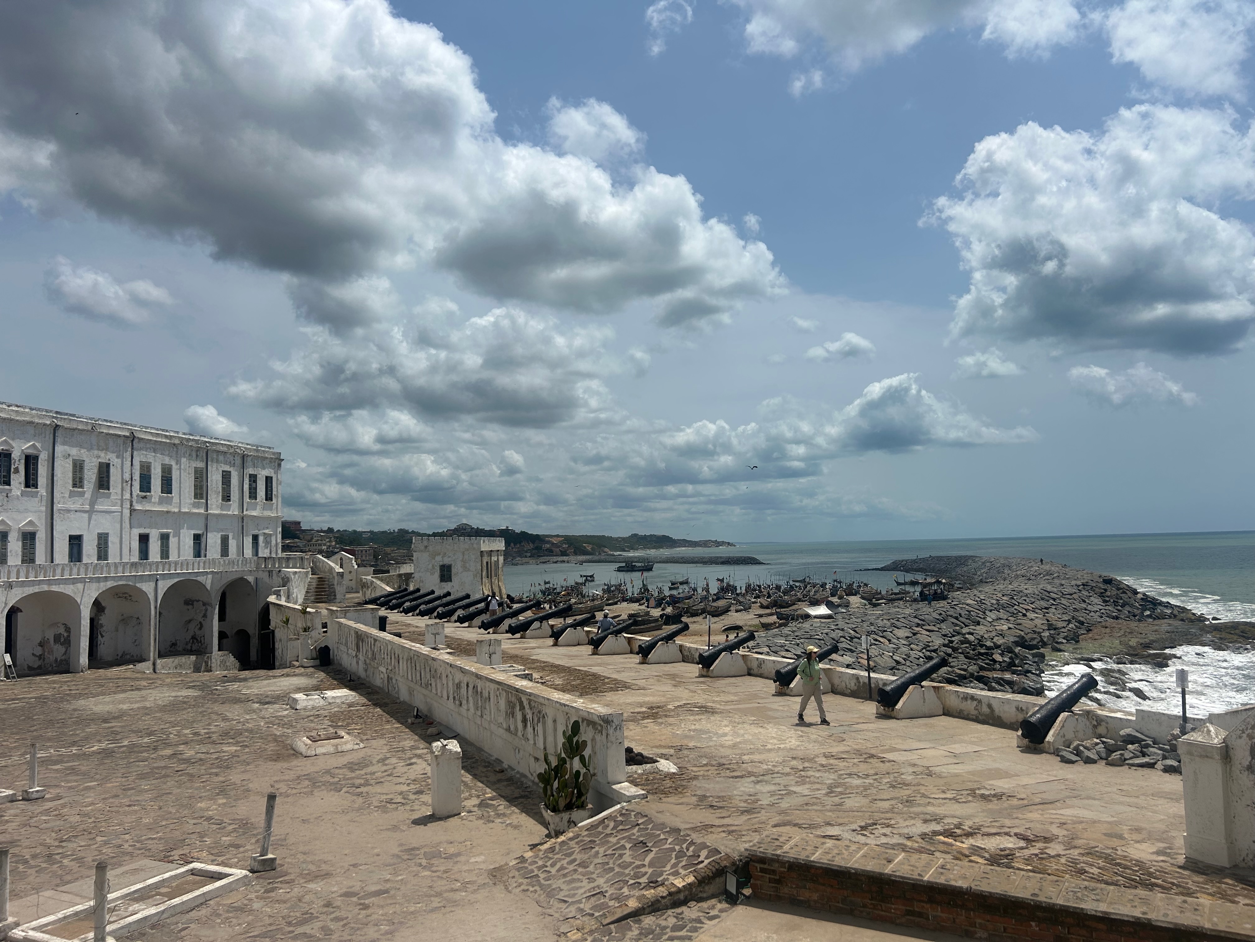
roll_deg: +2.2
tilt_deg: +3.5
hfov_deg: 67.3
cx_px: 628
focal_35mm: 26
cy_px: 471
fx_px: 943
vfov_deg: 53.1
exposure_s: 1/14286
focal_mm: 5.7
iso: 50
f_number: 1.5
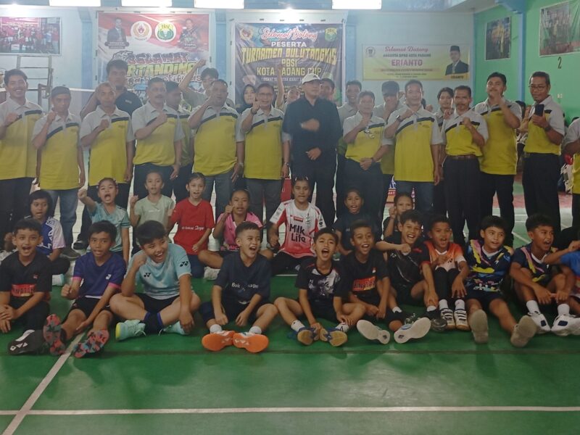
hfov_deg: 63.4
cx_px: 290
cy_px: 218
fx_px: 469
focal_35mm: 28
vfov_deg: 49.7
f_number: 1.8
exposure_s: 1/33.3
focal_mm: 4.27
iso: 606
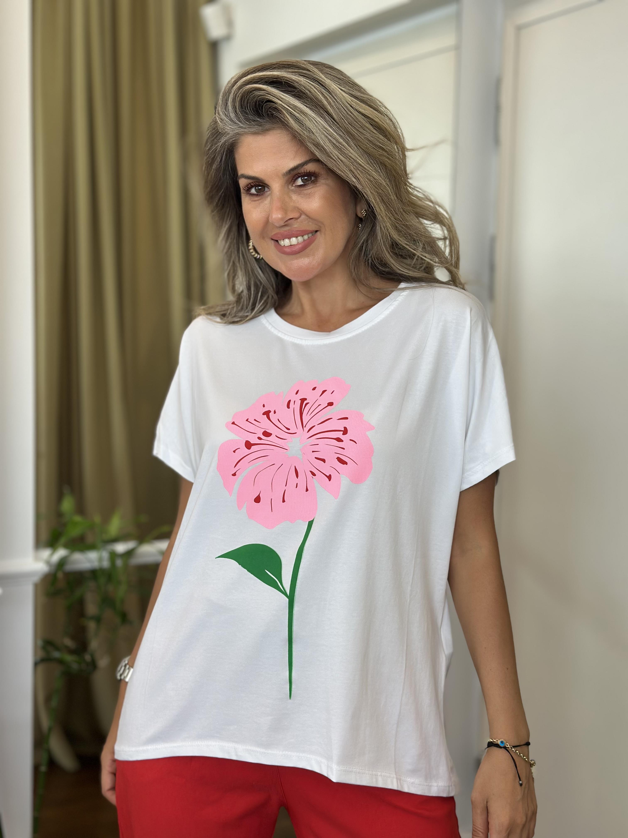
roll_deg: -2.1
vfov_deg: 39.7
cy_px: 419
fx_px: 1161
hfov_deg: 30.3
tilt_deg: -5.0
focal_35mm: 48
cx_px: 314
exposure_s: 1/271
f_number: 1.78
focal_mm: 6.86
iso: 80
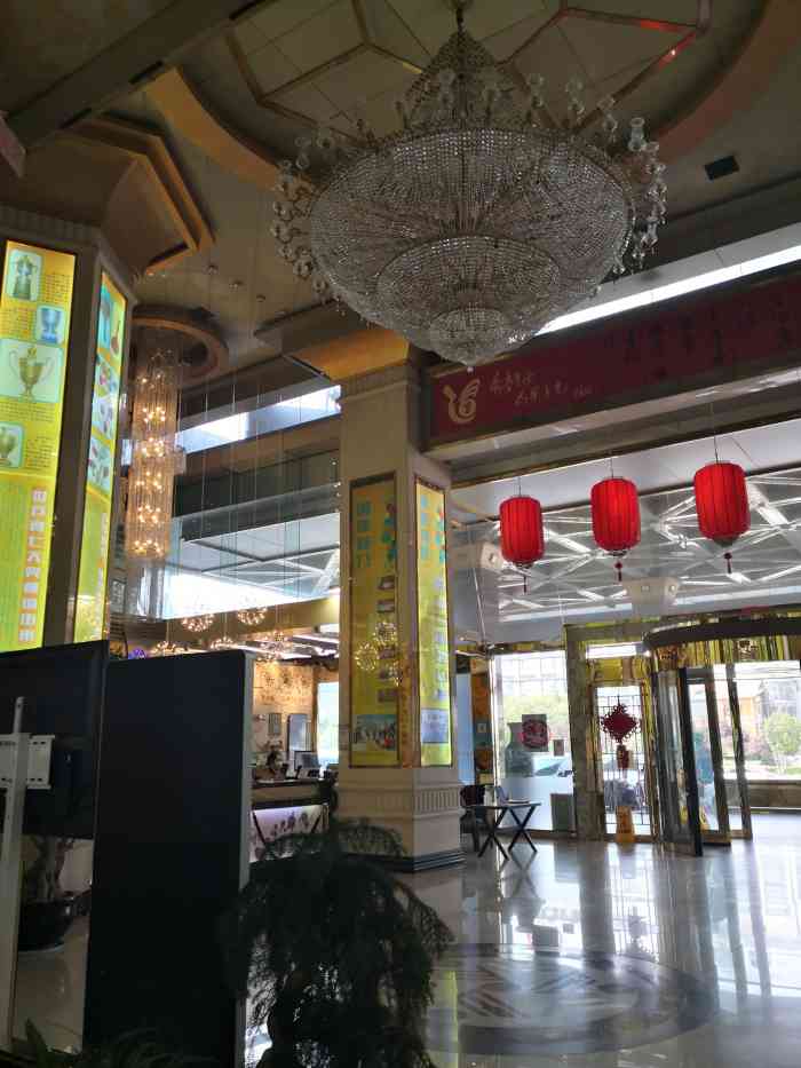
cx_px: 400
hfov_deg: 51.4
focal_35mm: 27
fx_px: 833
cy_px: 534
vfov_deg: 65.3
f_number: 1.6
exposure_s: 1/102
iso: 50
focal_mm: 3.95
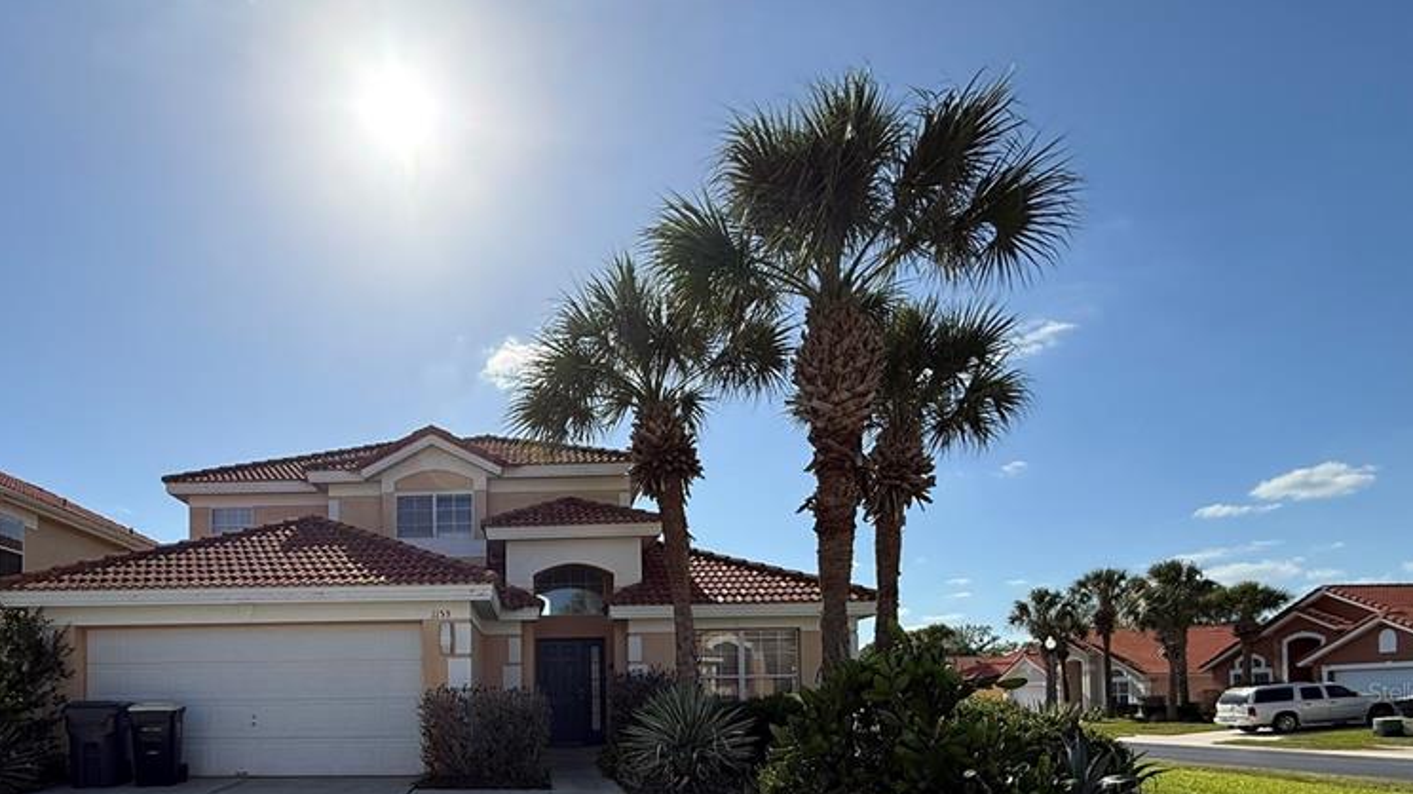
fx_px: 787
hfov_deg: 81.9
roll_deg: +0.2
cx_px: 511
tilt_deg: +1.4
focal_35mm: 21
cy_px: 691
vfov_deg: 48.7
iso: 50
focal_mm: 2.22
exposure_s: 1/1961
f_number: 2.2
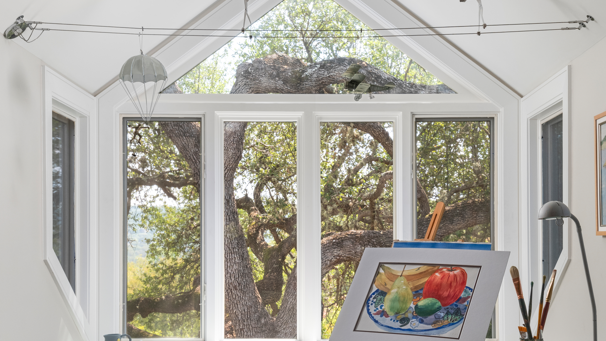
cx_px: 305
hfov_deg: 39.2
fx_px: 852
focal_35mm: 53
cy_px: 248
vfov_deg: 22.5
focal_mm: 35
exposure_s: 1/60
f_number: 13
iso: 800
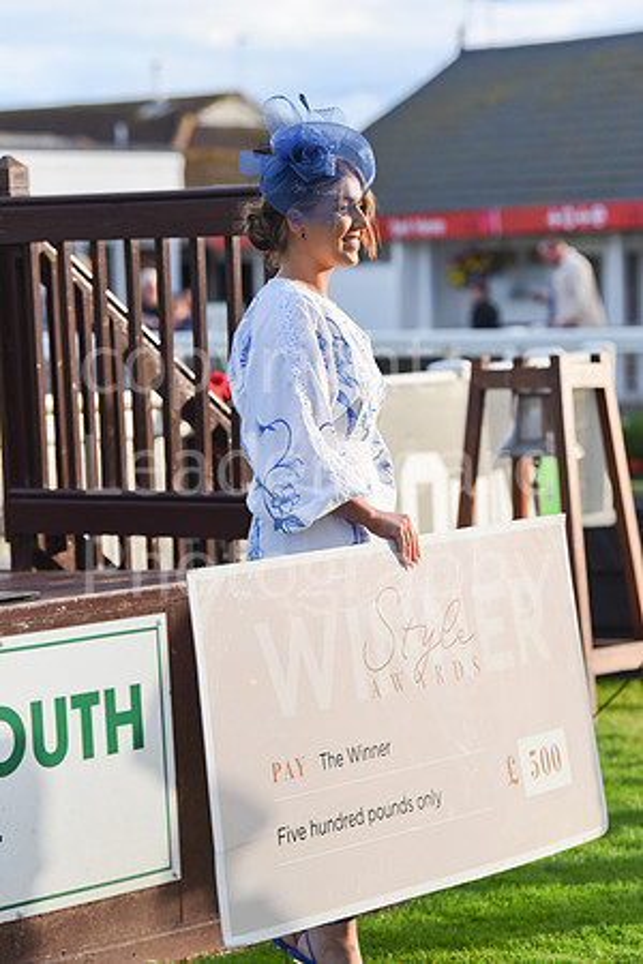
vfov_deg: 15.2
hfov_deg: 10.2
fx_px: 3617
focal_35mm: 135
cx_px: 322
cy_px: 482
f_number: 4.5
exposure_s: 1/2500
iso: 1250
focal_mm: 135
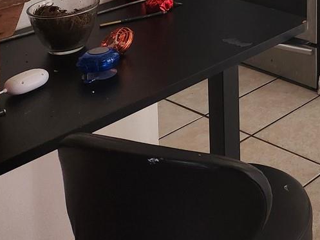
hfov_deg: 22.2
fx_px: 684
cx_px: 466
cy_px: -135
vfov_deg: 17.6
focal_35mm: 74
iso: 250
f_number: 1.8
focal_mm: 5.4
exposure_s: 1/120
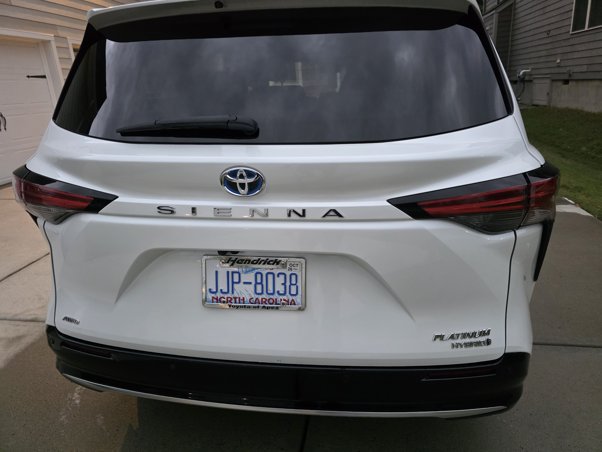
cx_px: 301
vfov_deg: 58.9
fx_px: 400
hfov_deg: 73.9
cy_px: 226
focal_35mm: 23
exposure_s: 1/120
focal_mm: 6.3
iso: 1600
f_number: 1.7
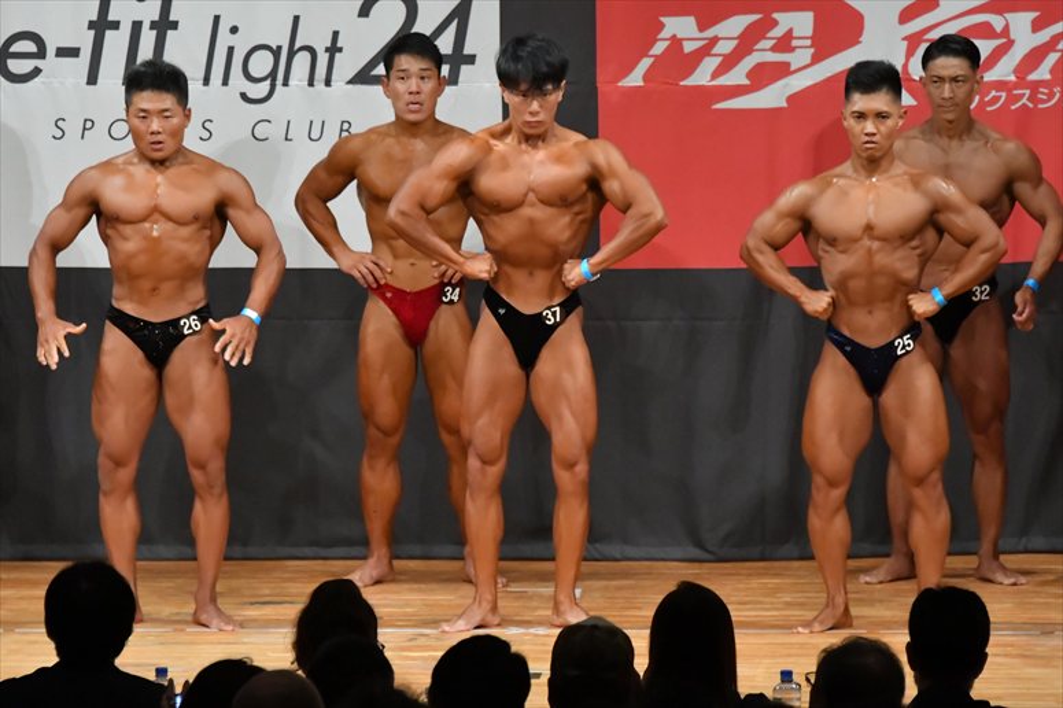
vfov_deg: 5.1
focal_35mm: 270
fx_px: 7969
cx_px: 532
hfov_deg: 7.6
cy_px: 354
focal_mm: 180
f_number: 5.6
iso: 9000
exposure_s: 1/400
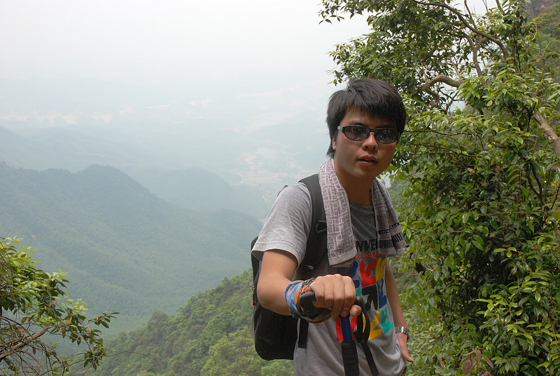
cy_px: 188
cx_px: 280
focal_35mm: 46
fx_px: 724
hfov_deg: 42.3
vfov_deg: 29.0
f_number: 9
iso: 250
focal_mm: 31
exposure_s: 1/200
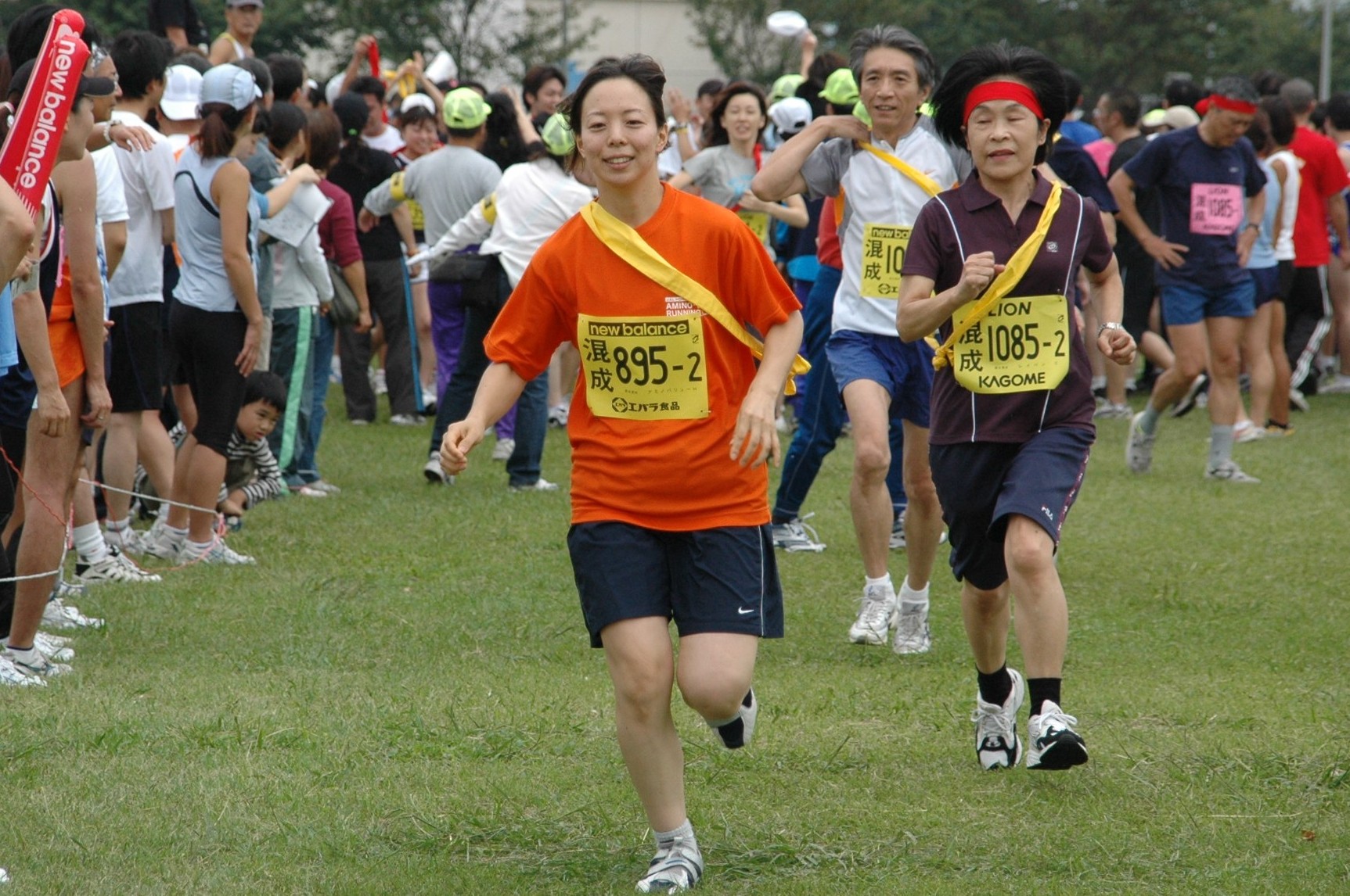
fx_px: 6518
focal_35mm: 174
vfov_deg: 7.9
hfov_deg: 11.8
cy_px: 448
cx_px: 675
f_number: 6
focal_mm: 116
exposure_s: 1/640
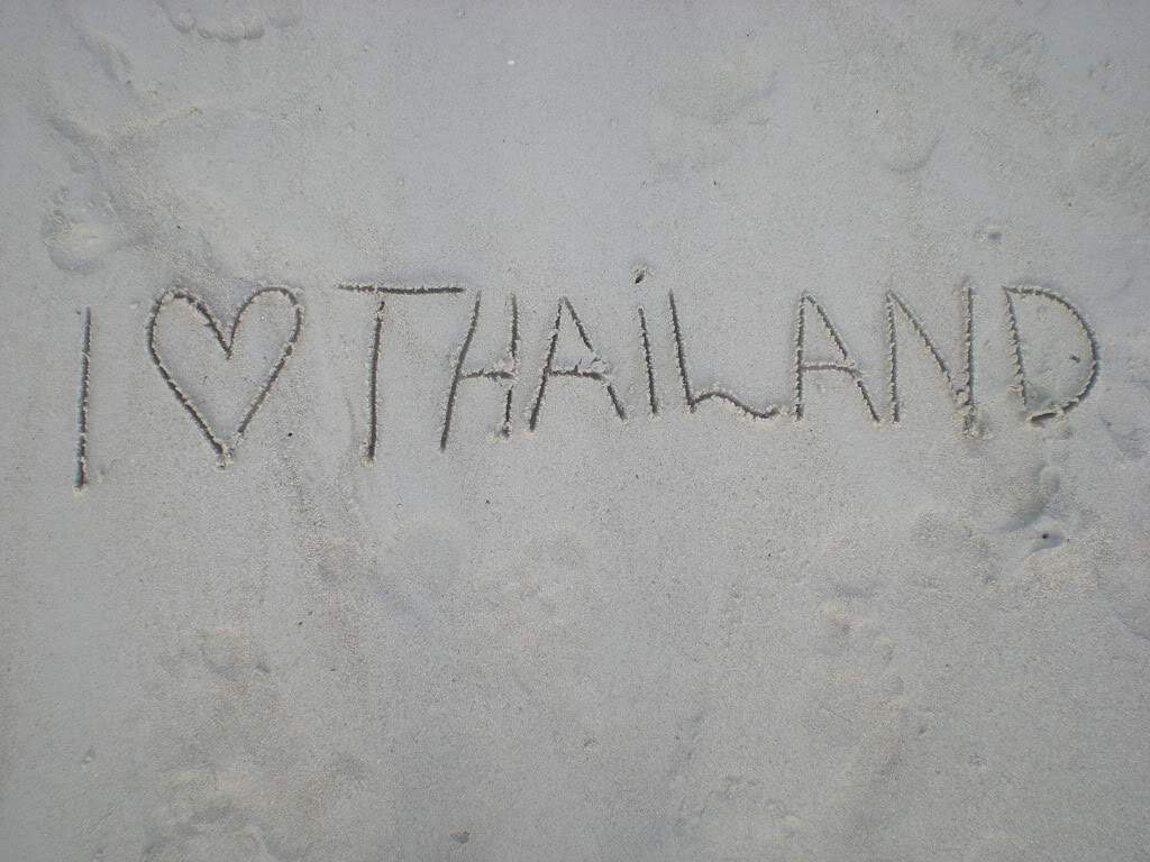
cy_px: 431
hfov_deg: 49.0
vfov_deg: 37.7
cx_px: 575
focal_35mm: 38
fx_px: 1262
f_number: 4.6
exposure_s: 1/155
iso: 50
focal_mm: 6.3
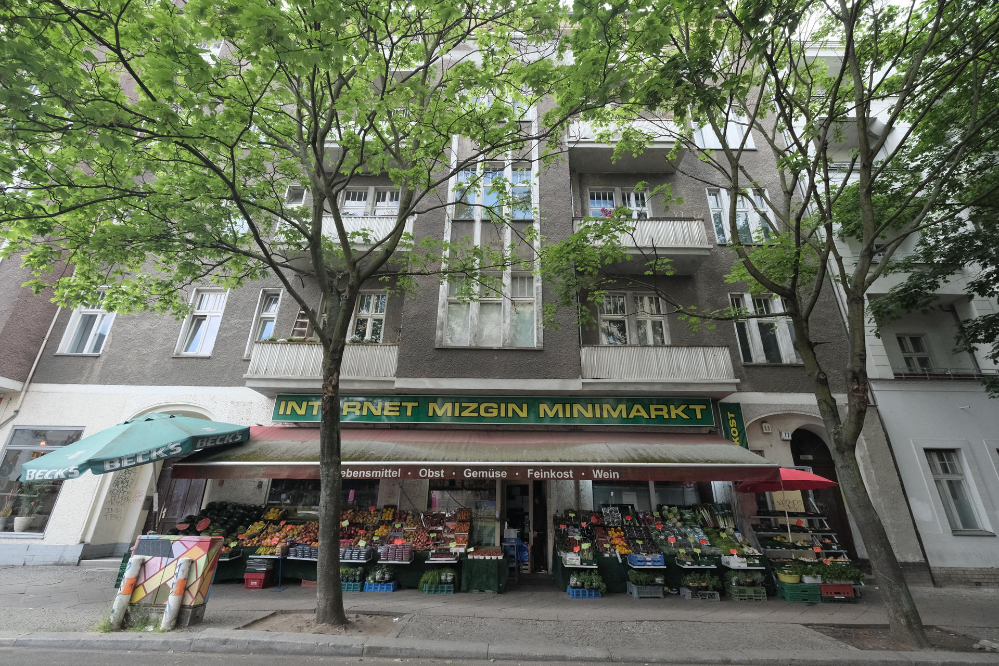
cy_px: 333
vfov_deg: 77.3
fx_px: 416
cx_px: 500
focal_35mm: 15
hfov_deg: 100.4
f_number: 4
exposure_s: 1/1900
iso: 2500
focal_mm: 10
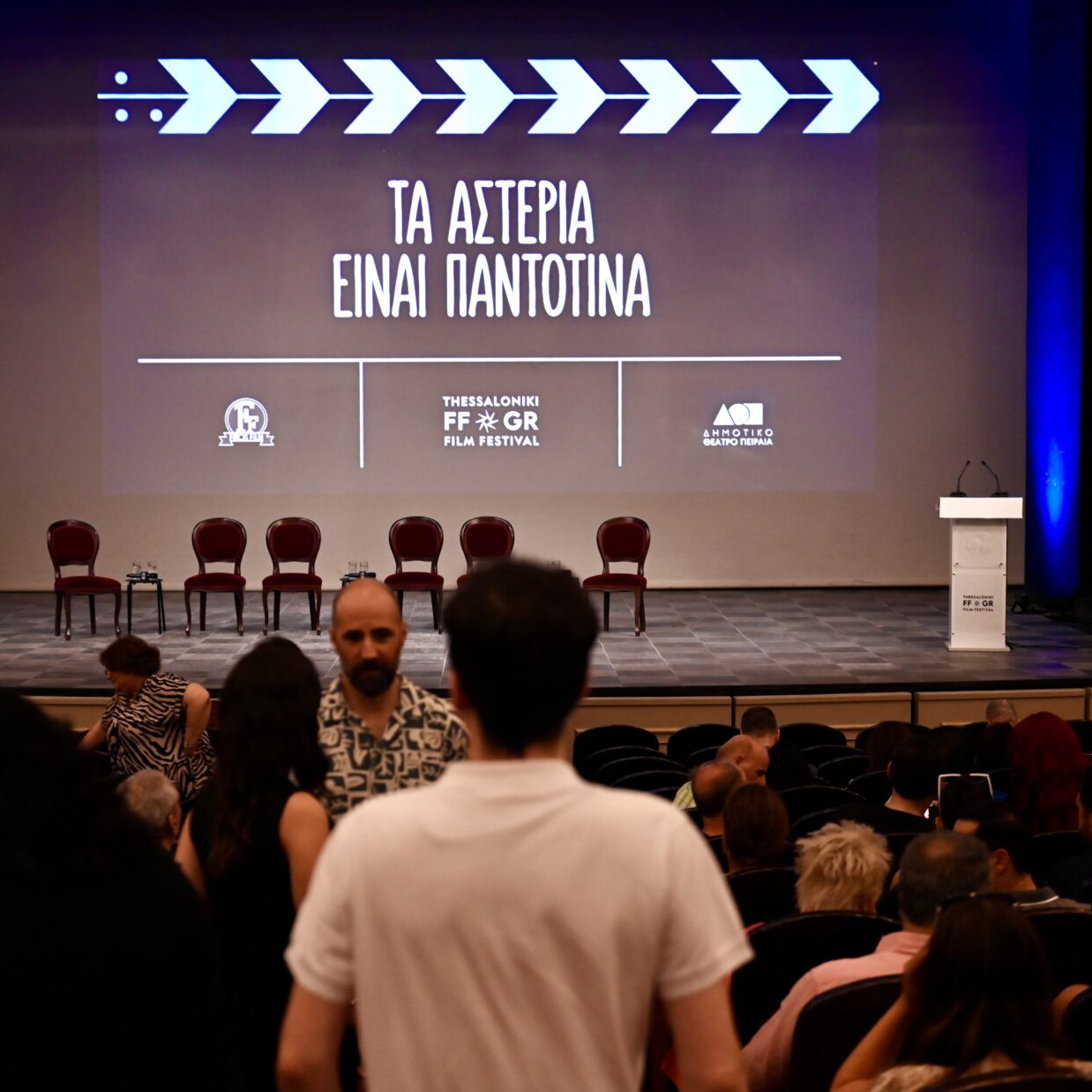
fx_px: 2070
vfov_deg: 29.6
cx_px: 472
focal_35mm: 58
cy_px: 548
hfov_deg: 29.5
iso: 2000
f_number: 2.8
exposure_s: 1/125
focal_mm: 44
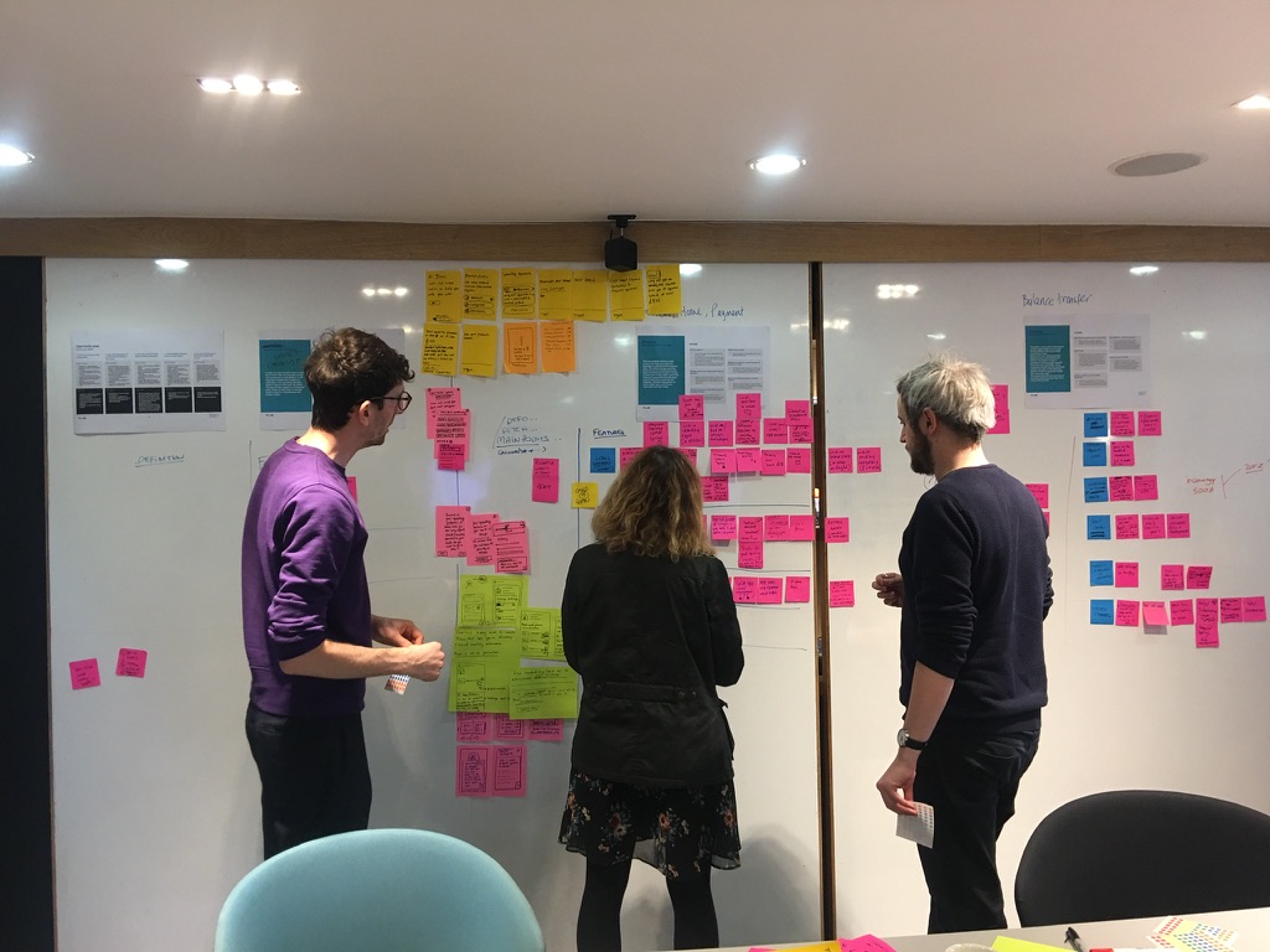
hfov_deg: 61.7
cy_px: 476
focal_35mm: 29
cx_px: 635
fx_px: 1064
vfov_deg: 48.2
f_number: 2.2
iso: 64
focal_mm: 4.15
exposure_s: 1/17
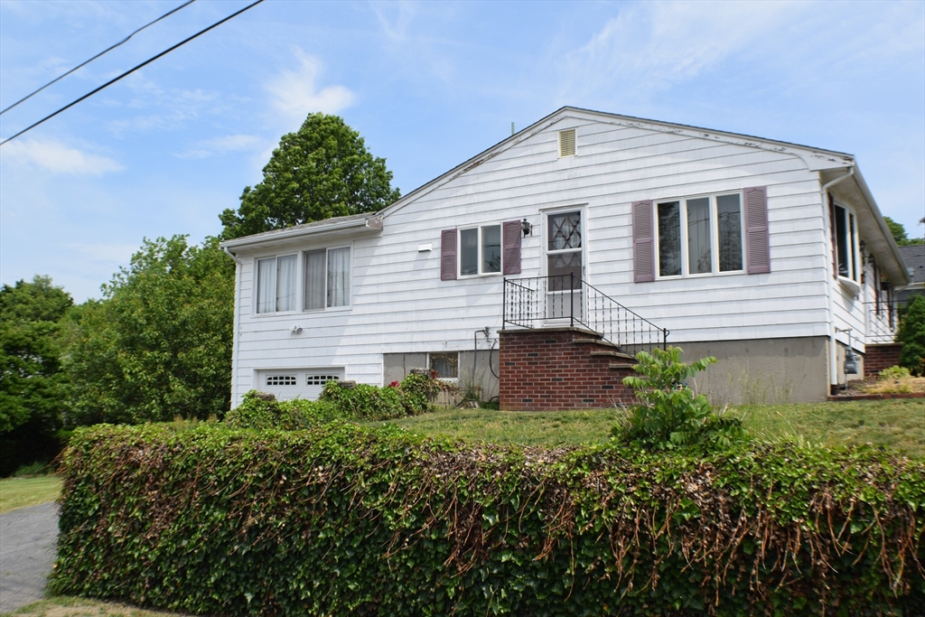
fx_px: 1041
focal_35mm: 40
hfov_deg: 47.9
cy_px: 308
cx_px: 462
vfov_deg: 33.0
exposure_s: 1/400
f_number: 10
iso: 200
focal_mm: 27
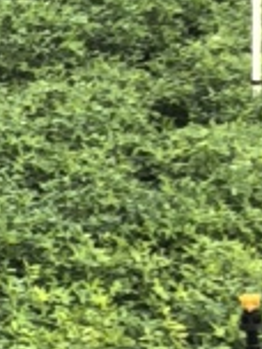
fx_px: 5601
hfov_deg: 2.7
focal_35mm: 555
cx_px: -255
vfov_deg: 3.6
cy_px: 222
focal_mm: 6.98
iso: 50
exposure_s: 1/299
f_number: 2
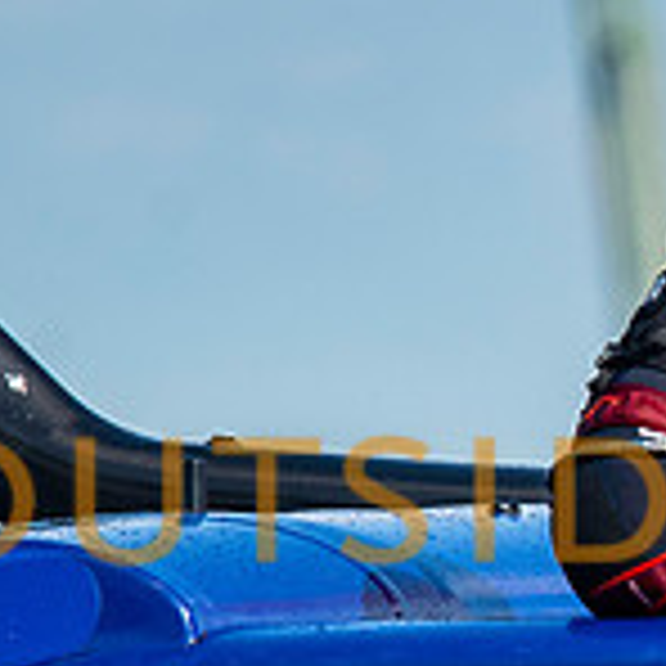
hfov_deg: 0.8
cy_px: 470
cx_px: 864
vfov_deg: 0.8
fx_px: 45602
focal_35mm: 2095
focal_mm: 420
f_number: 5.6
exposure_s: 1/2000
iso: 500
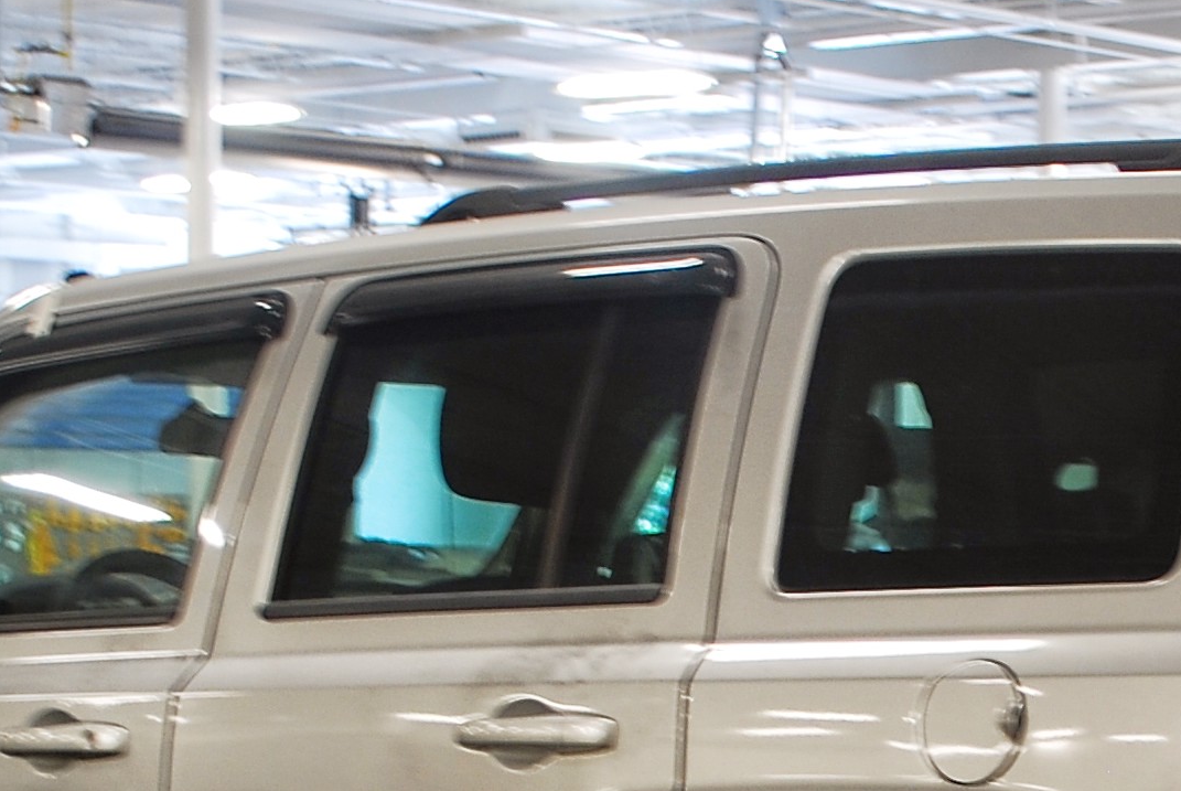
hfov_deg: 14.4
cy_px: 907
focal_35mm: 141
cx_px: 1021
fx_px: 4631
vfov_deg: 9.6
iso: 100
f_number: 4.2
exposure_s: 1/10
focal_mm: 26
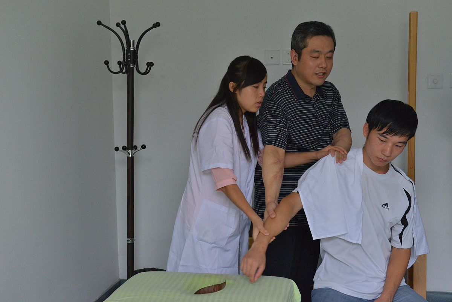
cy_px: 151
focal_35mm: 60
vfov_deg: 22.6
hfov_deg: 33.4
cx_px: 226
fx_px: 753
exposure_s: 1/100
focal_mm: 60
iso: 2500
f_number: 5.6
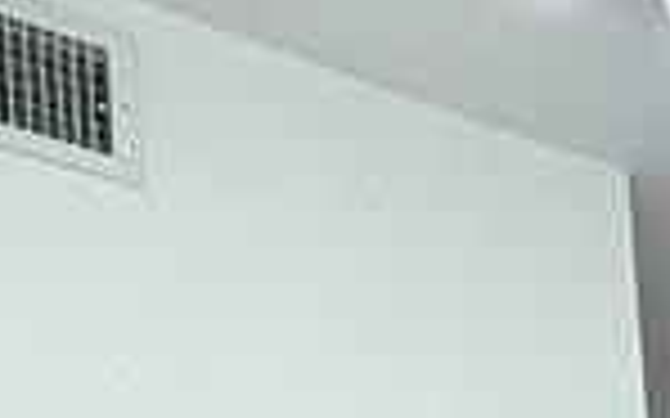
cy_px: 1110
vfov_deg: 10.4
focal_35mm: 102
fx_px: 1862
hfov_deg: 14.5
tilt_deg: -2.0
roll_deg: +3.2
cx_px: 1542
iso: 160
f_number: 2.2
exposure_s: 1/120
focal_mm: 2.22
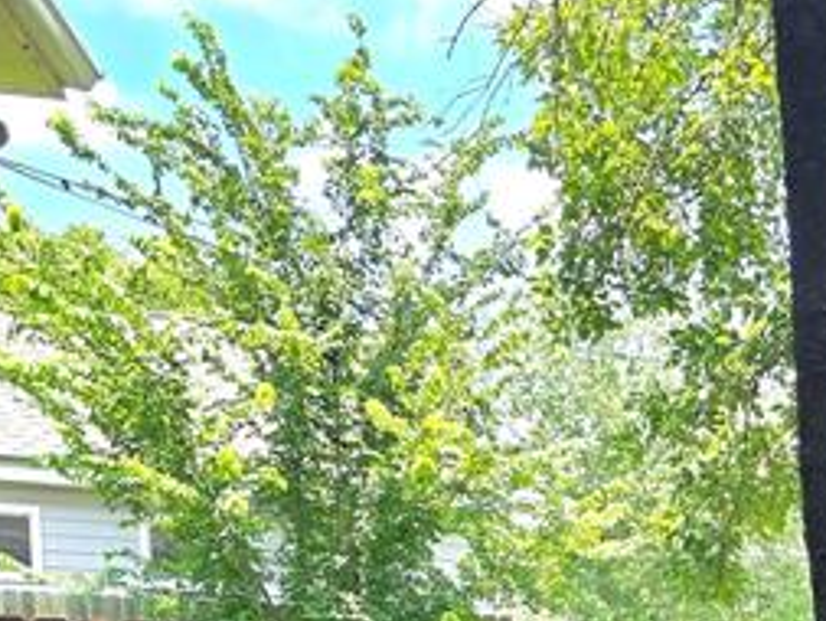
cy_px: 1043
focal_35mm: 93
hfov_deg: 17.5
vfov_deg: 14.4
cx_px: 1450
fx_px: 2220
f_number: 1.7
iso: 12
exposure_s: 1/213
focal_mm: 6.3
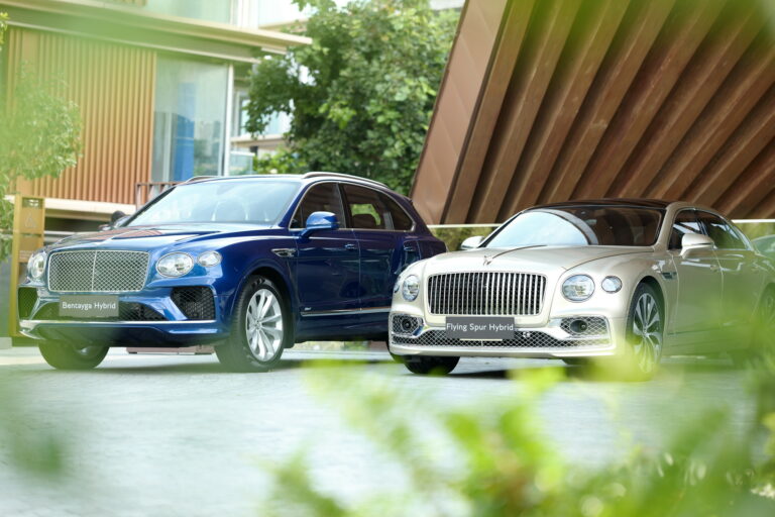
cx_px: 388
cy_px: 258
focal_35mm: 85
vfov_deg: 16.1
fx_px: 1830
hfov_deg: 23.9
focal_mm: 85
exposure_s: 1/500
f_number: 2.2
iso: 200
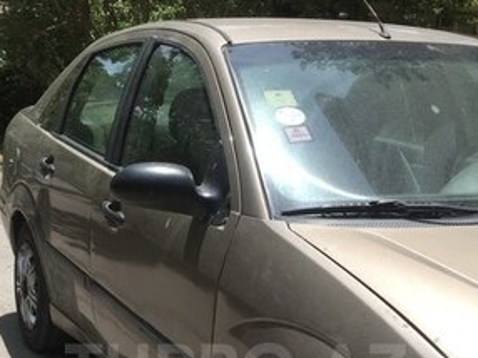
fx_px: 924
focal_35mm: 67
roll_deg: -2.5
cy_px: 369
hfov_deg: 29.0
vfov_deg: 21.1
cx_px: 236
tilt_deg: -20.6
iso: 32
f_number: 2.2
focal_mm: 4.15
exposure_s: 1/1647
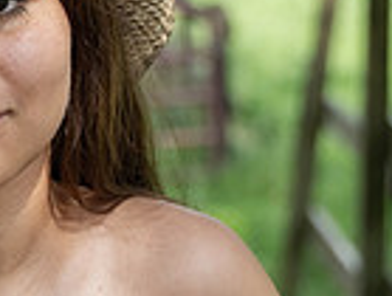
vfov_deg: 9.3
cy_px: 300
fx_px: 1817
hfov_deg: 12.2
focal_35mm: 160
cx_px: 23
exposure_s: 1/800
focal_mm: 40
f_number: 2.8
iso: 200
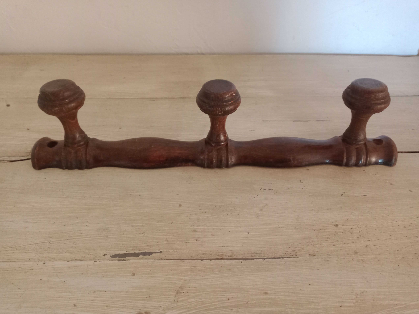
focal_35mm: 27
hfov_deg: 65.3
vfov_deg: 51.4
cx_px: 210
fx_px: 327
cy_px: 157
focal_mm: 3.54
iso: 665
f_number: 2
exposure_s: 1/33.3
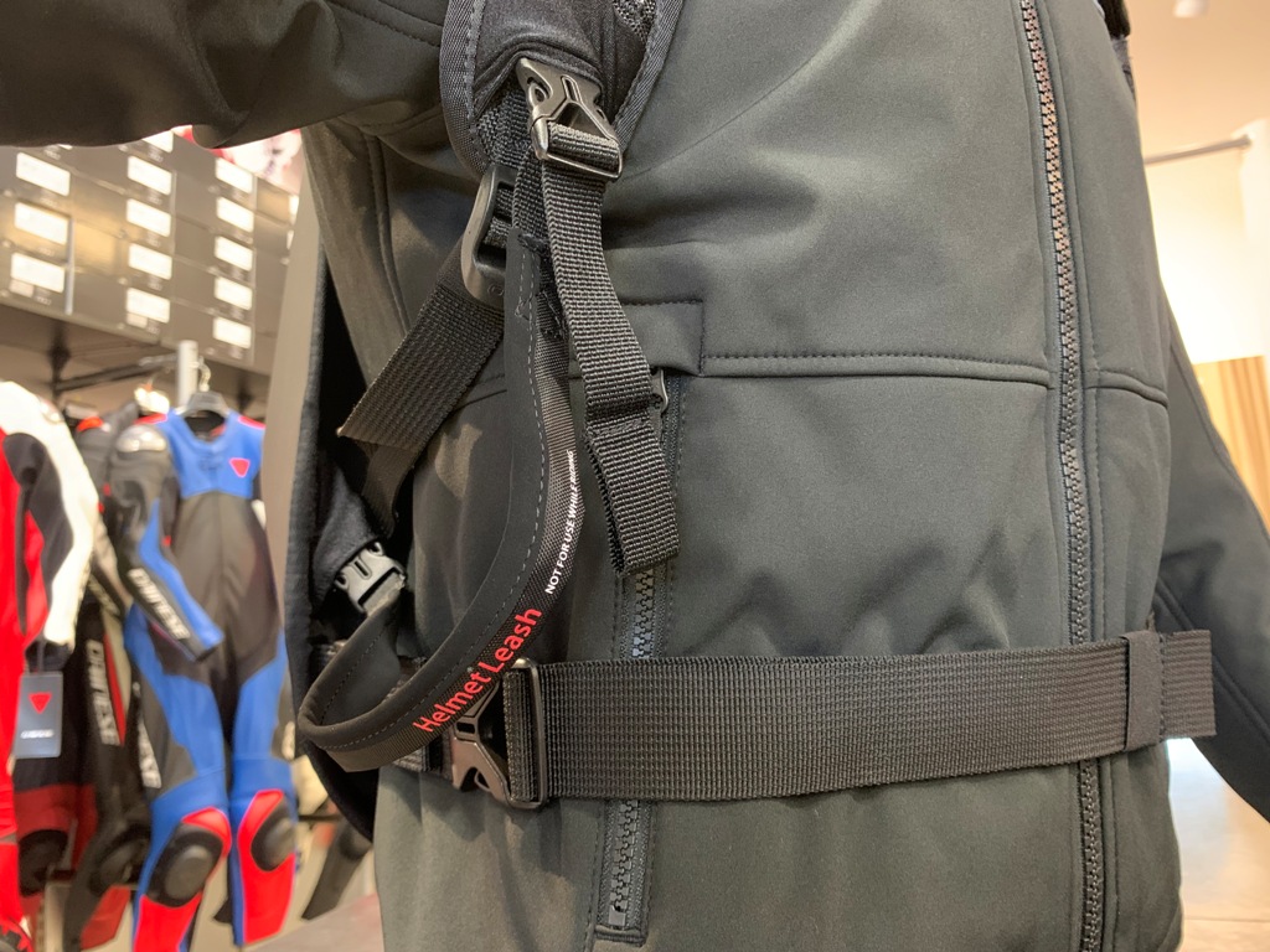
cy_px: 476
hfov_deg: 67.3
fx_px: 954
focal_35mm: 26
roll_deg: +2.7
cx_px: 635
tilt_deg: +7.4
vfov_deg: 53.1
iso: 500
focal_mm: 4.25
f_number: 1.8
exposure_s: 1/30
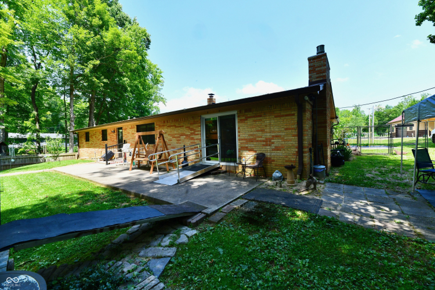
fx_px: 169
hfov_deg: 104.3
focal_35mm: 14
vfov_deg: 81.2
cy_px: 145
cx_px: 218
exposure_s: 1/320
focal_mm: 14
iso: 640
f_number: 9
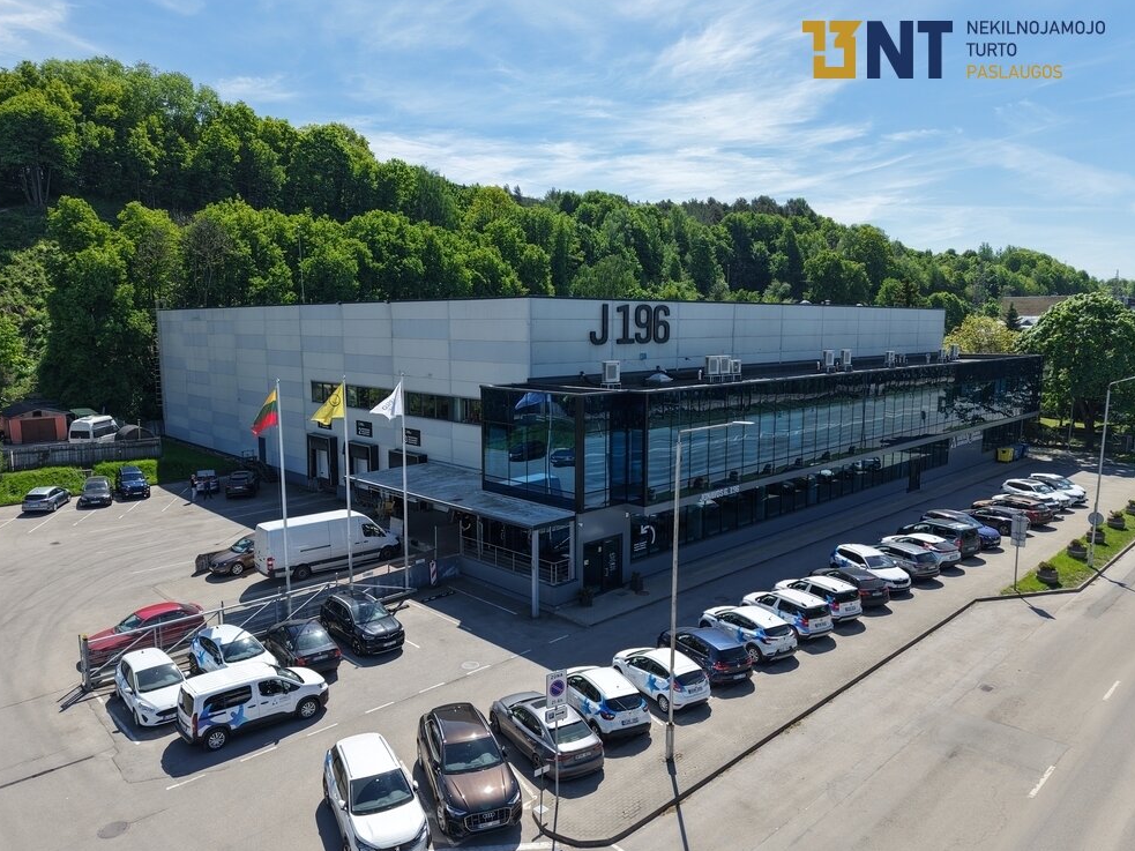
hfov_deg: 69.4
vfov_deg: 54.9
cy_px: 430
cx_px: 558
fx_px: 820
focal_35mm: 25
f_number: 1.8
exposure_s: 1/5000
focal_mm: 8.67
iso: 220
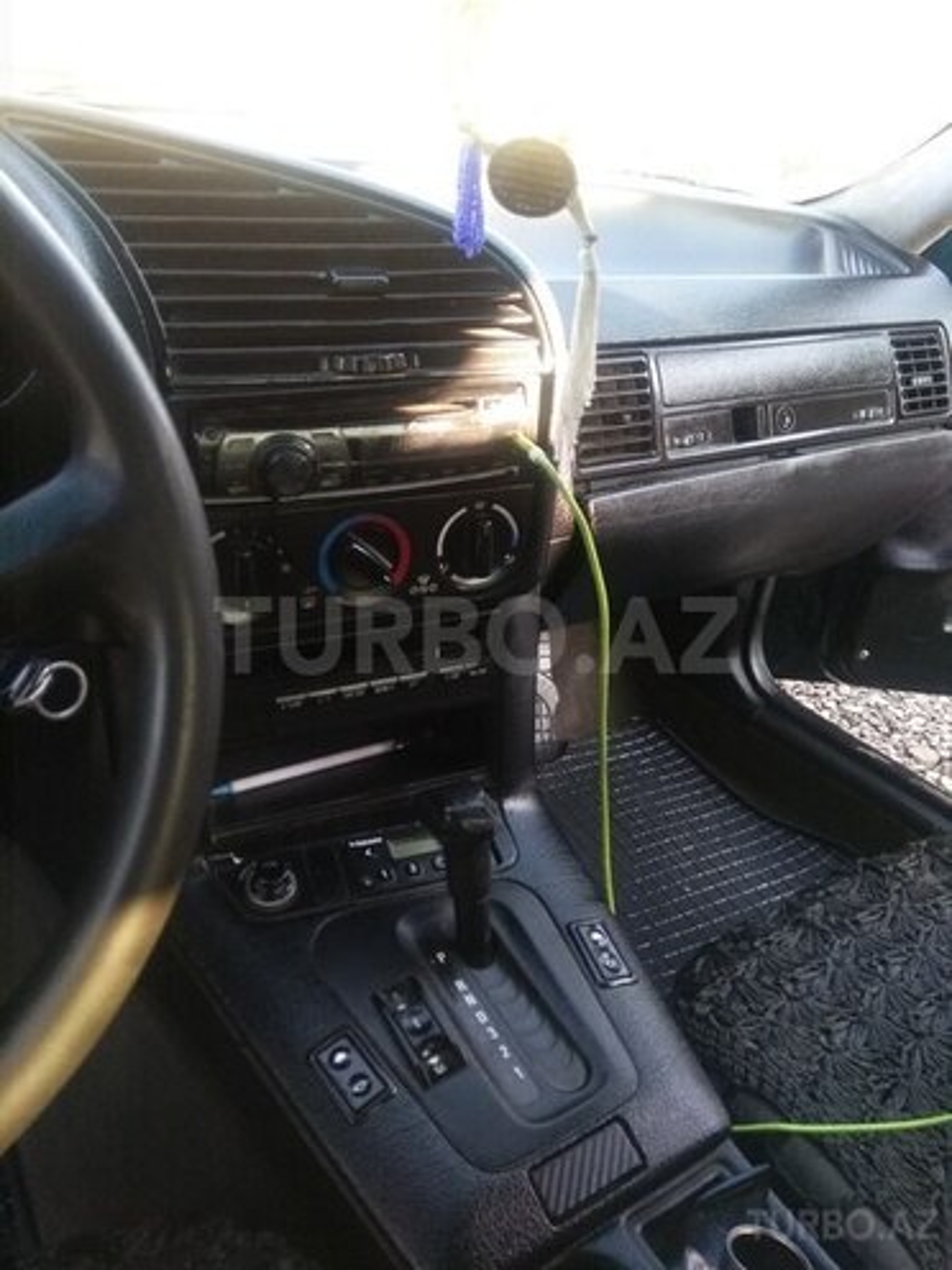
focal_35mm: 21
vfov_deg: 79.0
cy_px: 635
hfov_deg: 63.4
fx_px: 770
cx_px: 476
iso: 442
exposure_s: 1/100
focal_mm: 3.57
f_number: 2
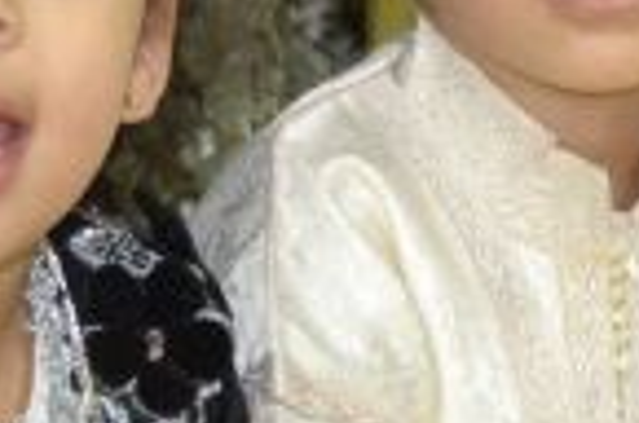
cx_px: 595
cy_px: 75
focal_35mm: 239
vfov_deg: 5.7
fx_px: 4233
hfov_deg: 8.6
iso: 3200
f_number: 5
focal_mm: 36
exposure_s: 1/60
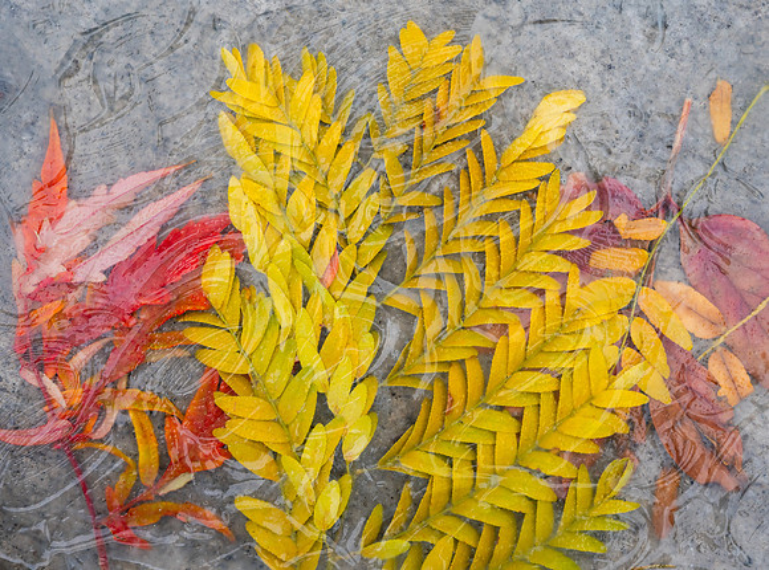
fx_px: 1772
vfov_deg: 18.3
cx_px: 380
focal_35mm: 80
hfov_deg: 24.5
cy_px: 340
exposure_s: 1/200
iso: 160
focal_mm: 58
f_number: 4
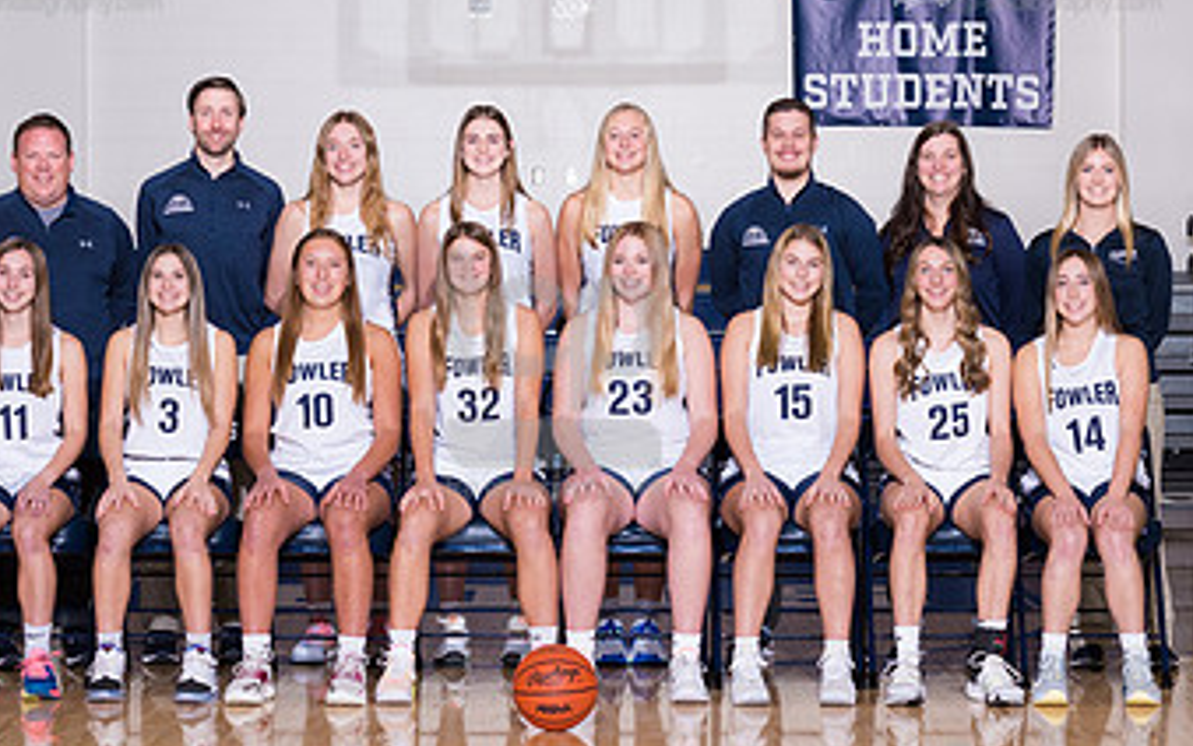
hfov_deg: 20.8
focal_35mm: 100
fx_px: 3252
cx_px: 532
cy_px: 350
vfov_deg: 13.1
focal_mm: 48
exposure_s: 1/250
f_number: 7.1
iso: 400
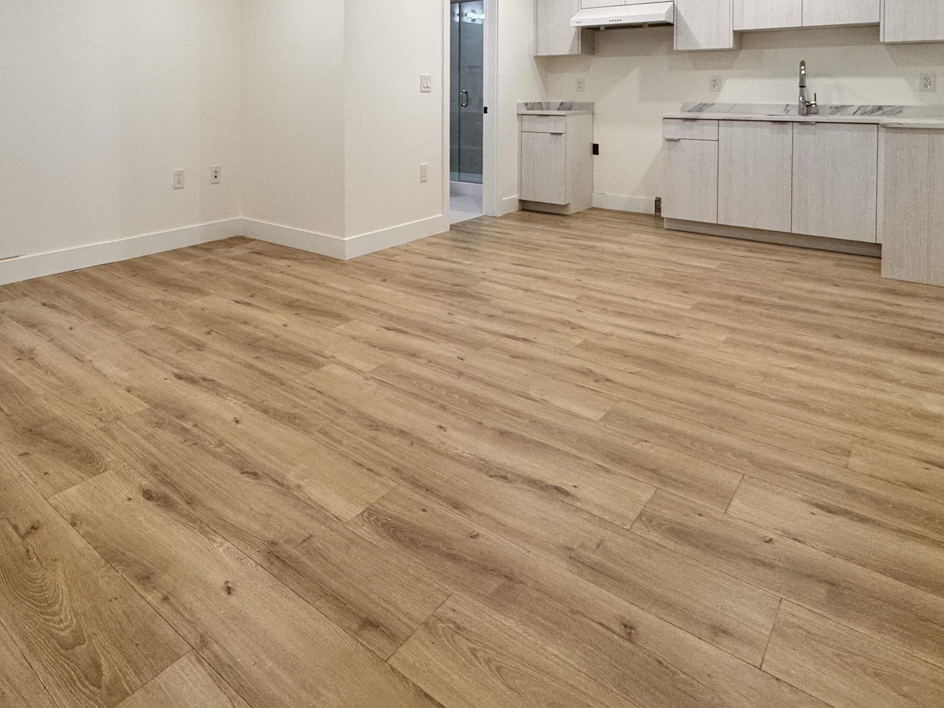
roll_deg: +0.6
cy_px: 104
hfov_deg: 69.7
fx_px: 654
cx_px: 321
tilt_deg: -1.5
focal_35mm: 24
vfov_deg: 51.7
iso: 200
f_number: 2.2
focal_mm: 2.22
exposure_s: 1/120
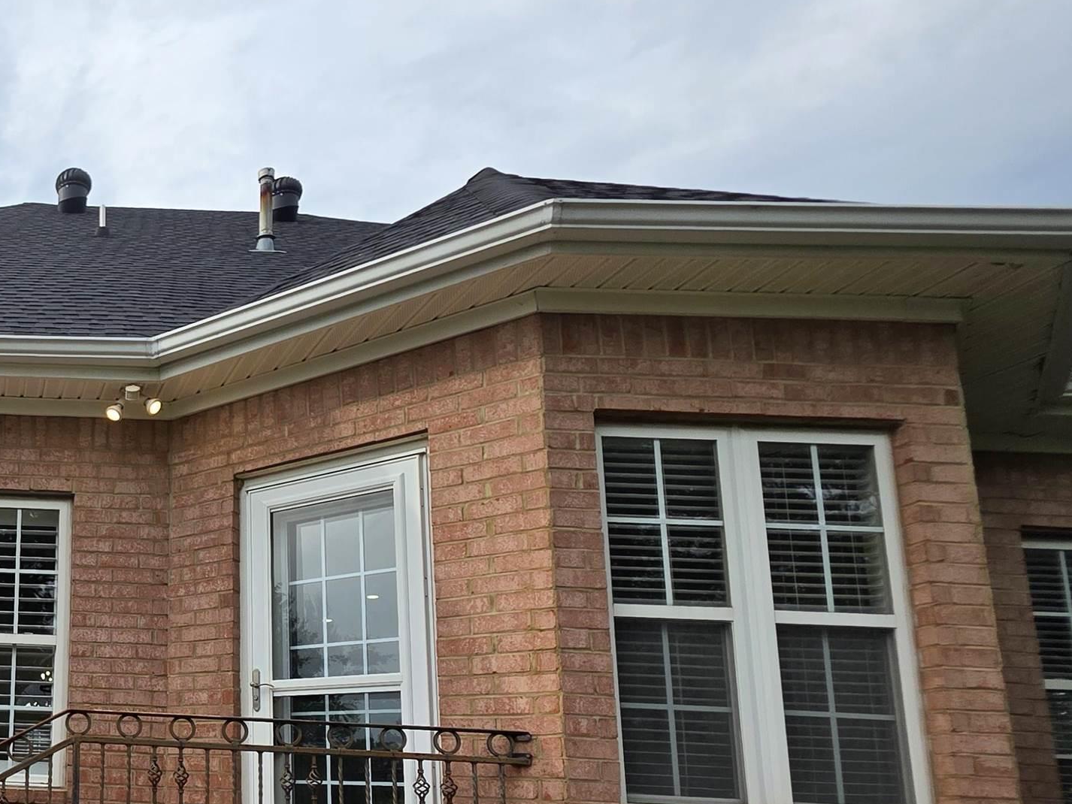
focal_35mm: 28
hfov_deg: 49.3
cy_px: 641
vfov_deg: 47.1
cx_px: -44
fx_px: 867
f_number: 1.9
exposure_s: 1/1093
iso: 40
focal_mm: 2.2
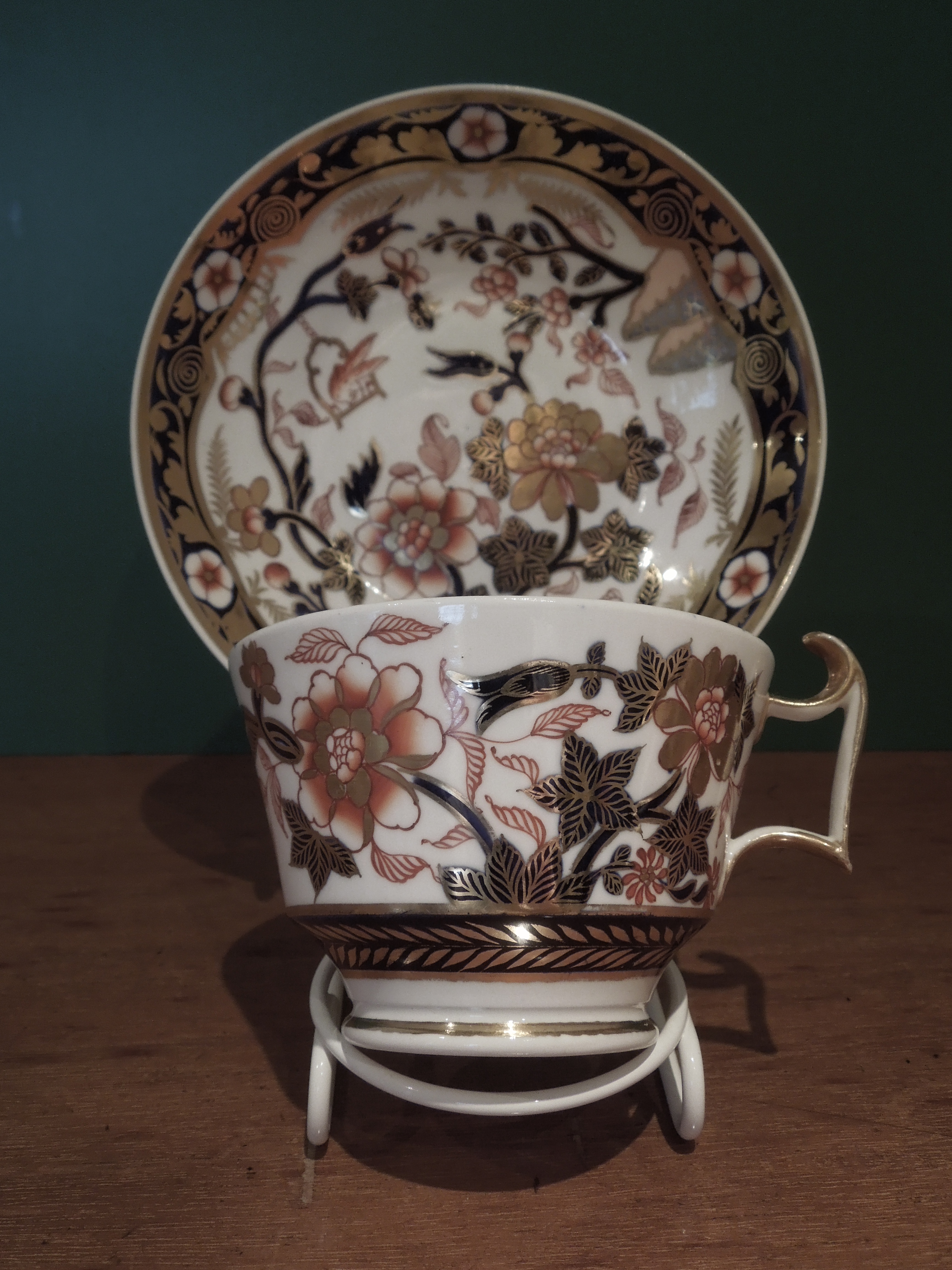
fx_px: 1137
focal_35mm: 31
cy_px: 635
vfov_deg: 58.4
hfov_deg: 45.4
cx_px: 476
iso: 400
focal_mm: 5.6
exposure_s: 1/30
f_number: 3.6
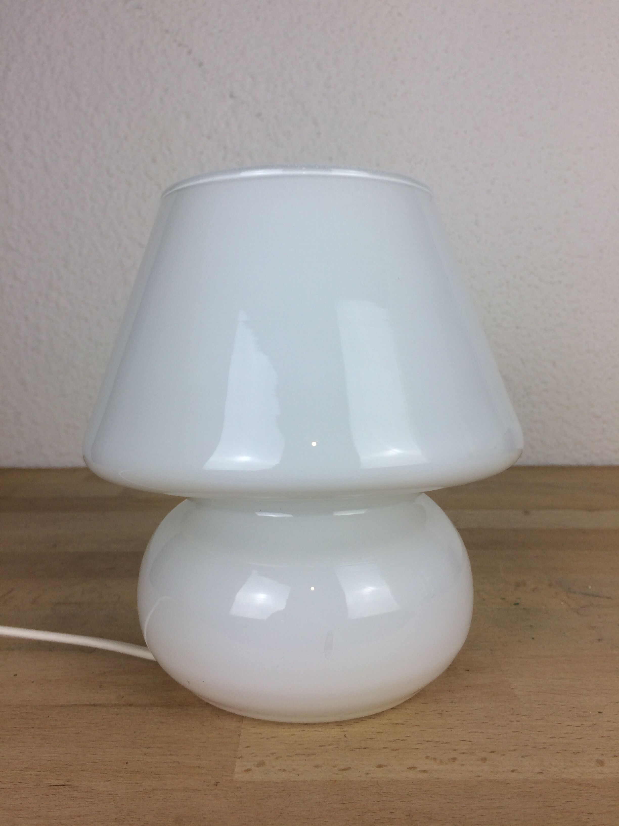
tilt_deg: -7.3
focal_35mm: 29
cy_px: 413
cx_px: 310
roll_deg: +1.5
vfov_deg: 61.7
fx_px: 691
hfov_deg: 48.2
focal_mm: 4.15
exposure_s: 1/118
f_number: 2.2
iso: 32
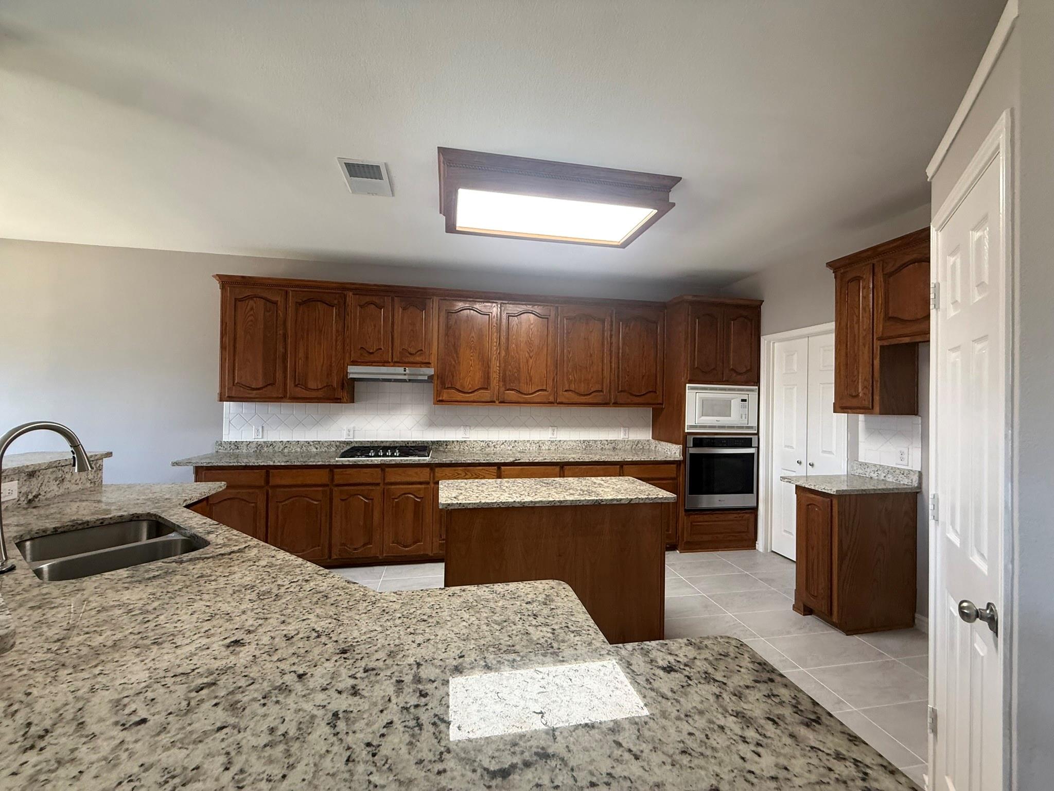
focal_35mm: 14
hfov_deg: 102.1
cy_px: 396
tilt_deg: +1.5
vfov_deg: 85.7
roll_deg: -0.7
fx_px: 426
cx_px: 527
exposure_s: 1/60
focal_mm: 2.22
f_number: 2.2
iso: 200
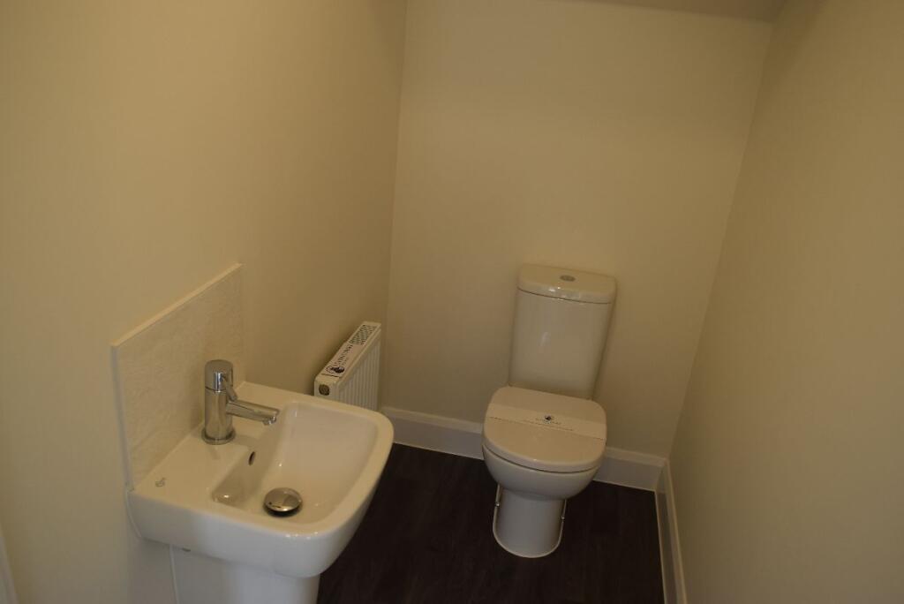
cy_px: 302
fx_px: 678
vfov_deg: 48.0
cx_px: 452
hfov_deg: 67.4
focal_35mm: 27
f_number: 5
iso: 400
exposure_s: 1/100
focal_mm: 18
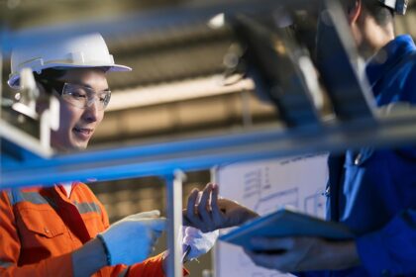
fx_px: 982
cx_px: 208
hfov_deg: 23.9
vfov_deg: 16.1
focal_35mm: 85
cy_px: 138
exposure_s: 1/250
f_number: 2.2
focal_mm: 85
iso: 400
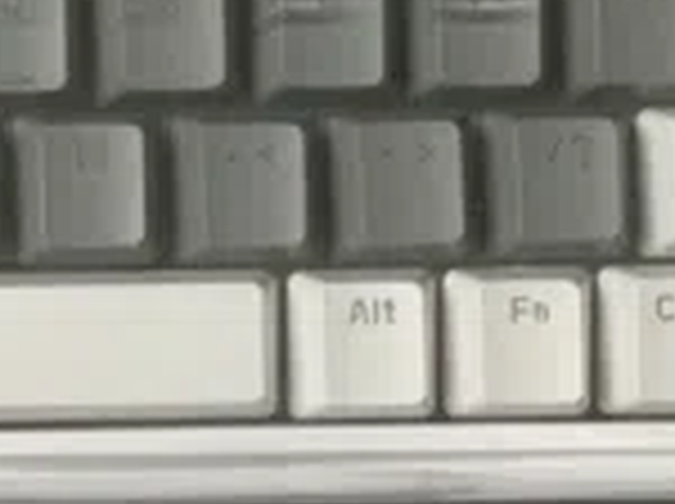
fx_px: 4322
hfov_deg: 8.9
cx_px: -54
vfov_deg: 6.6
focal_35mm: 222
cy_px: -234
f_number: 2.4
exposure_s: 1/53
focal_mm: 6
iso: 320
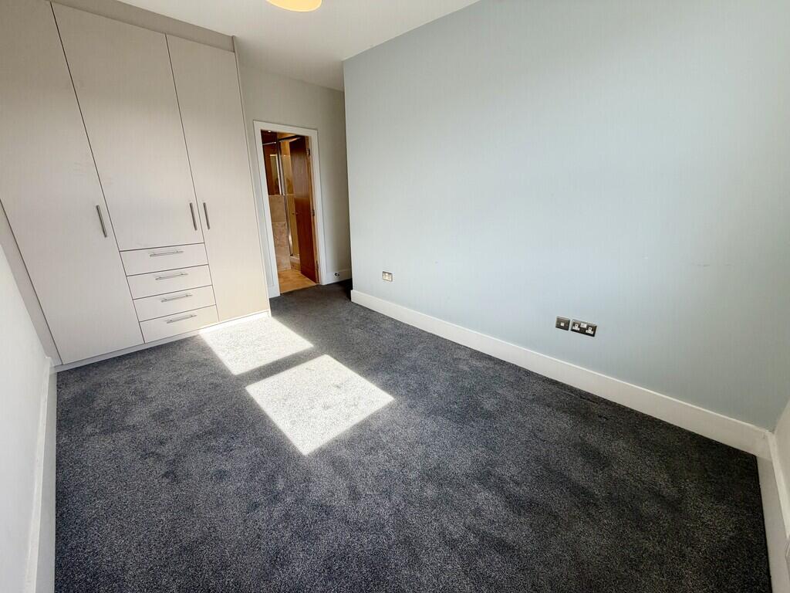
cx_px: 395
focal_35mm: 14
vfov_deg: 85.7
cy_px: 296
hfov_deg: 102.1
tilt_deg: -19.2
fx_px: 320
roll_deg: +0.0
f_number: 2.2
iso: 50
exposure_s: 1/100
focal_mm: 2.22
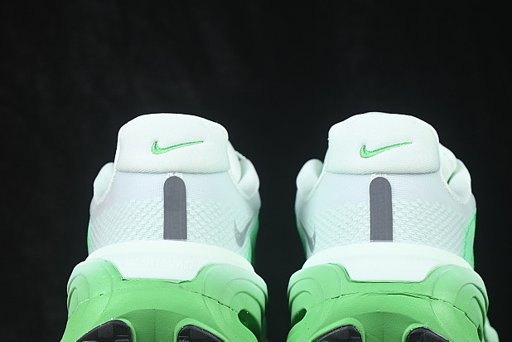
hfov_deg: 15.6
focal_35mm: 131
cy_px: 217
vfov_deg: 10.5
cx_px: 282
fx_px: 1863
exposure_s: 1/60
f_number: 6.3
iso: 160
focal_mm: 50
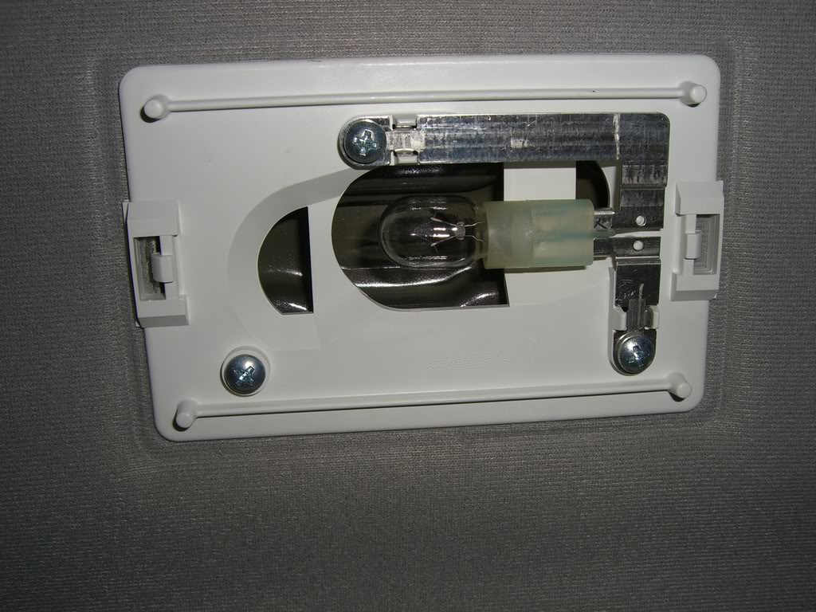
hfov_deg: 49.0
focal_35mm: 38
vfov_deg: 37.7
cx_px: 408
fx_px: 896
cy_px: 306
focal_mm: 6.2
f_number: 4.3
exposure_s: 1/60
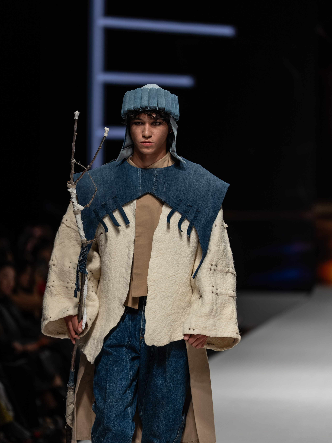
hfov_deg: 6.8
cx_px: 166
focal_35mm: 217
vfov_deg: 9.1
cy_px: 217
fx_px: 2775
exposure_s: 1/400
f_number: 2.8
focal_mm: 200
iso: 200
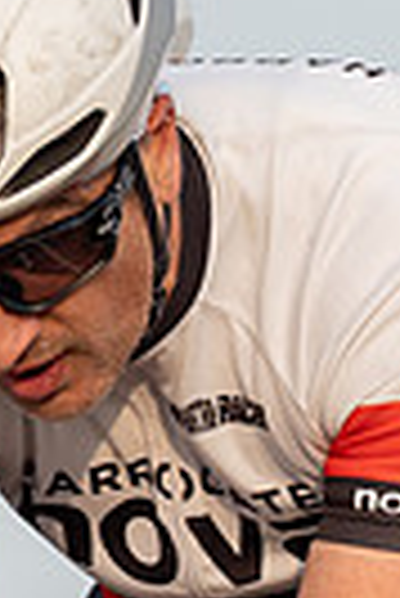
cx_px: 83
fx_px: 13697
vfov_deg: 2.5
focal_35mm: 824
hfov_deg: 1.7
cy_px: 555
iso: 125
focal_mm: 118
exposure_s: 1/1000
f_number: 3.5
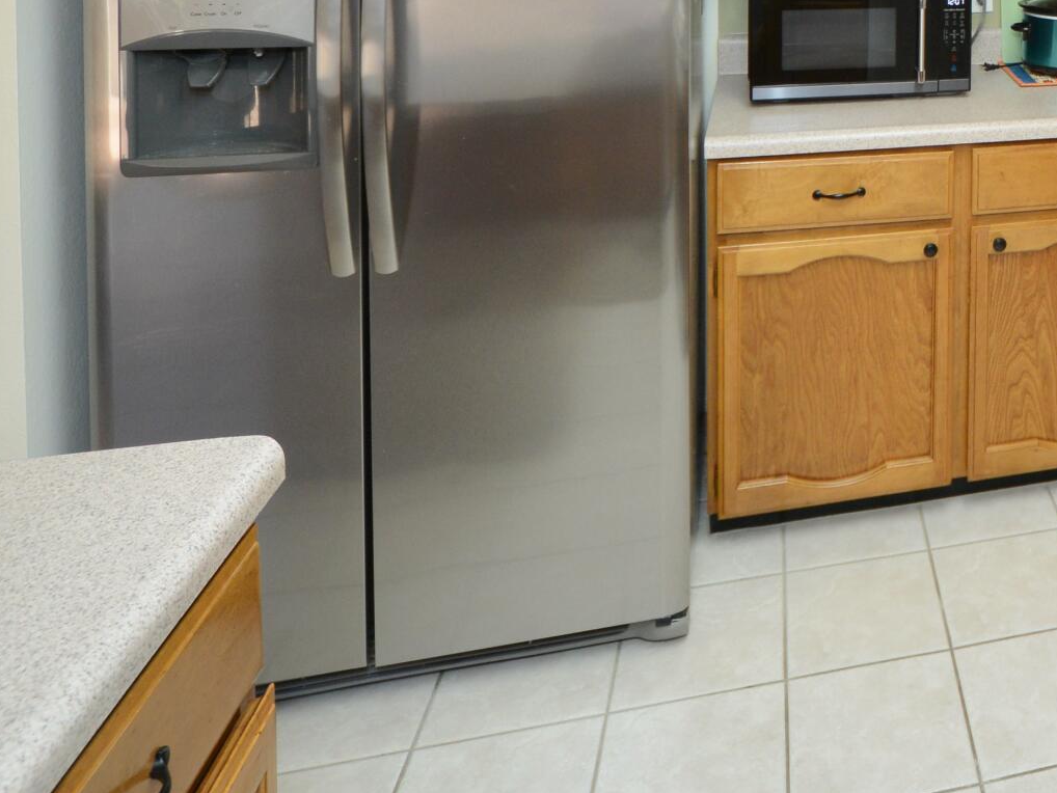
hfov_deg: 44.2
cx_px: 1102
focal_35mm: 34
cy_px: -110
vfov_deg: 35.0
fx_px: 1038
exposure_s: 1/60
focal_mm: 12
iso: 800
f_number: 7.1
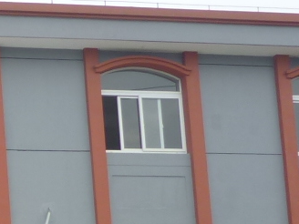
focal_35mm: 161
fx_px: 1391
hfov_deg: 11.5
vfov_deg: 9.0
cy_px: 333
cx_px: -222
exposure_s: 1/640
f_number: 2.8
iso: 80
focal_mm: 5.5
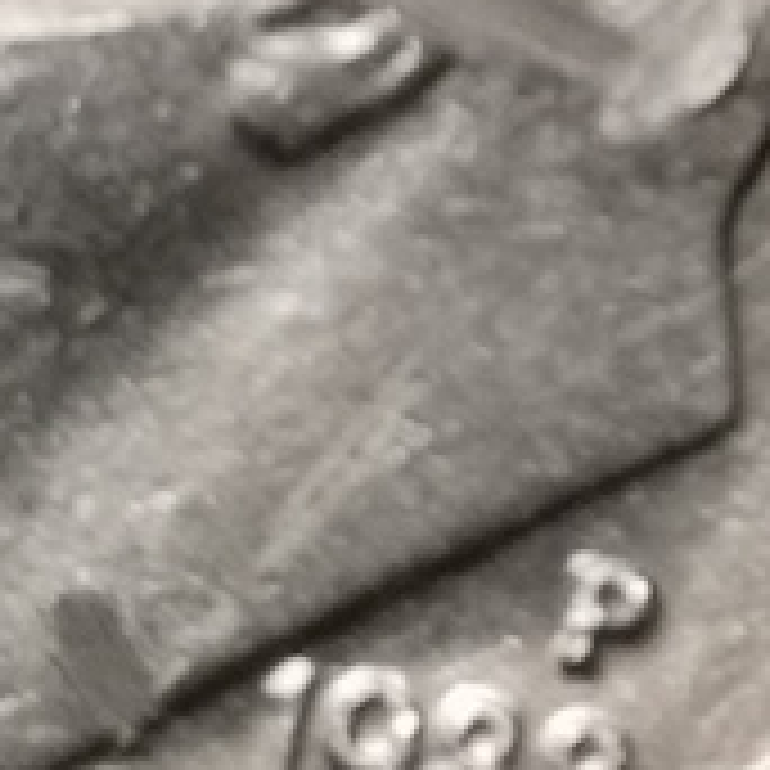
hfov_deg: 4.7
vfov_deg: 4.6
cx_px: 286
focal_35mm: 375
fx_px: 9437
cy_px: -329
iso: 160
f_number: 1.8
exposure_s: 1/33.3
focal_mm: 5.58
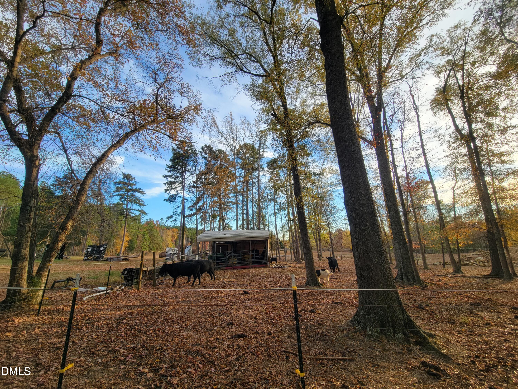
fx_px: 195
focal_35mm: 13
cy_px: 194
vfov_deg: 89.9
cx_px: 259
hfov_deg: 106.2
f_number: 2.2
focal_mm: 2.2
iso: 50
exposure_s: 1/268
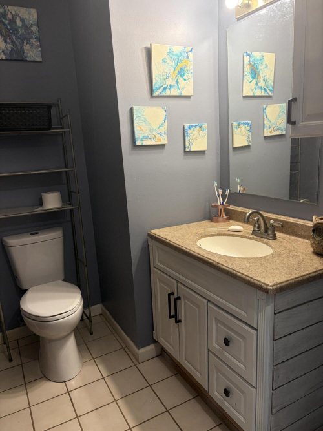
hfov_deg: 53.0
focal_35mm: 26
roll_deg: +3.3
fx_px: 324
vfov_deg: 67.3
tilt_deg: -12.9
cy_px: 216
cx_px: 162
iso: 100
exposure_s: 1/60
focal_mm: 5.96
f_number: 1.6
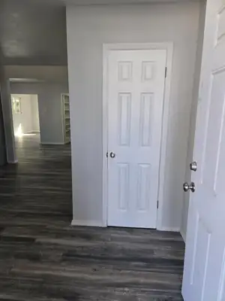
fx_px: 199
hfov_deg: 58.9
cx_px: 112
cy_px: 150
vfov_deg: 73.9
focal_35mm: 23
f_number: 1.8
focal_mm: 5.4
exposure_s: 1/120
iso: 50
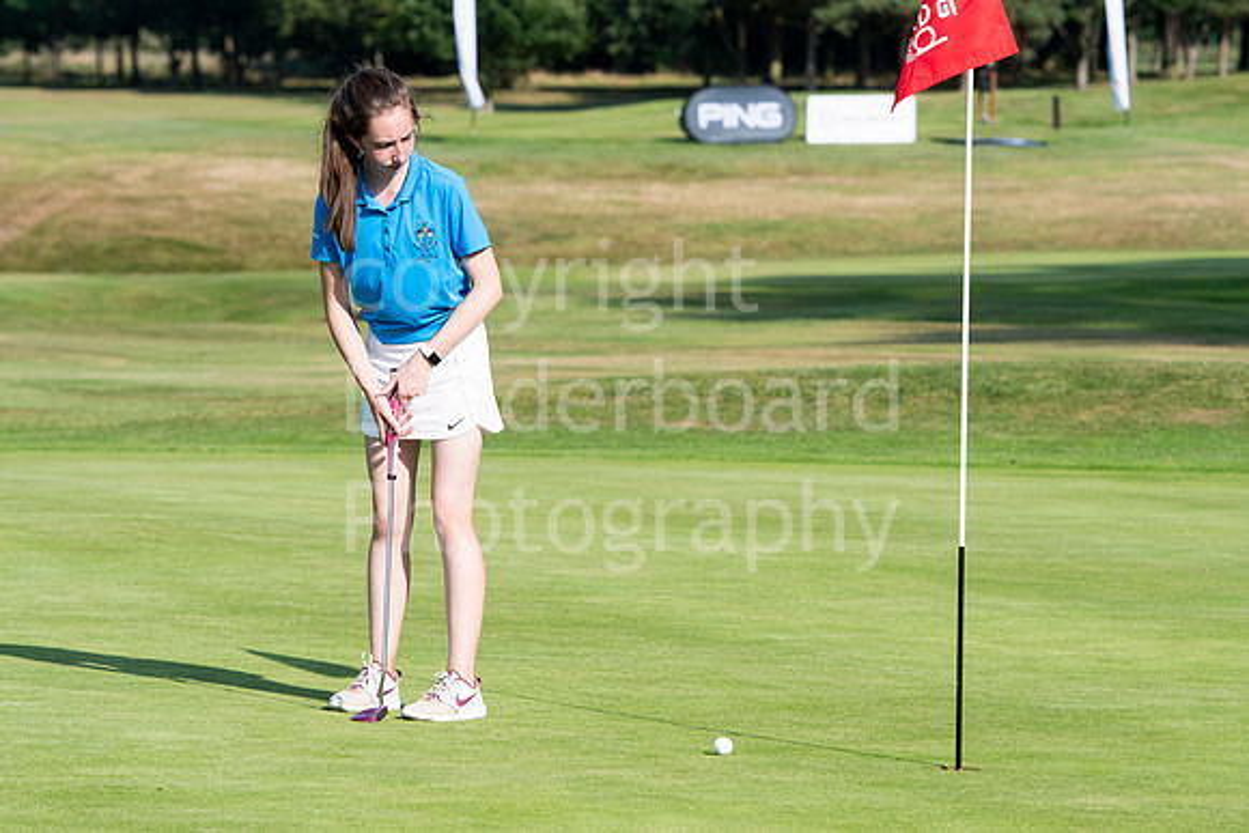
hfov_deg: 11.0
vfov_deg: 7.3
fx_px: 6506
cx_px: 624
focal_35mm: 188
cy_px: 416
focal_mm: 125
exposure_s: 1/2000
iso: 400
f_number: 5.6
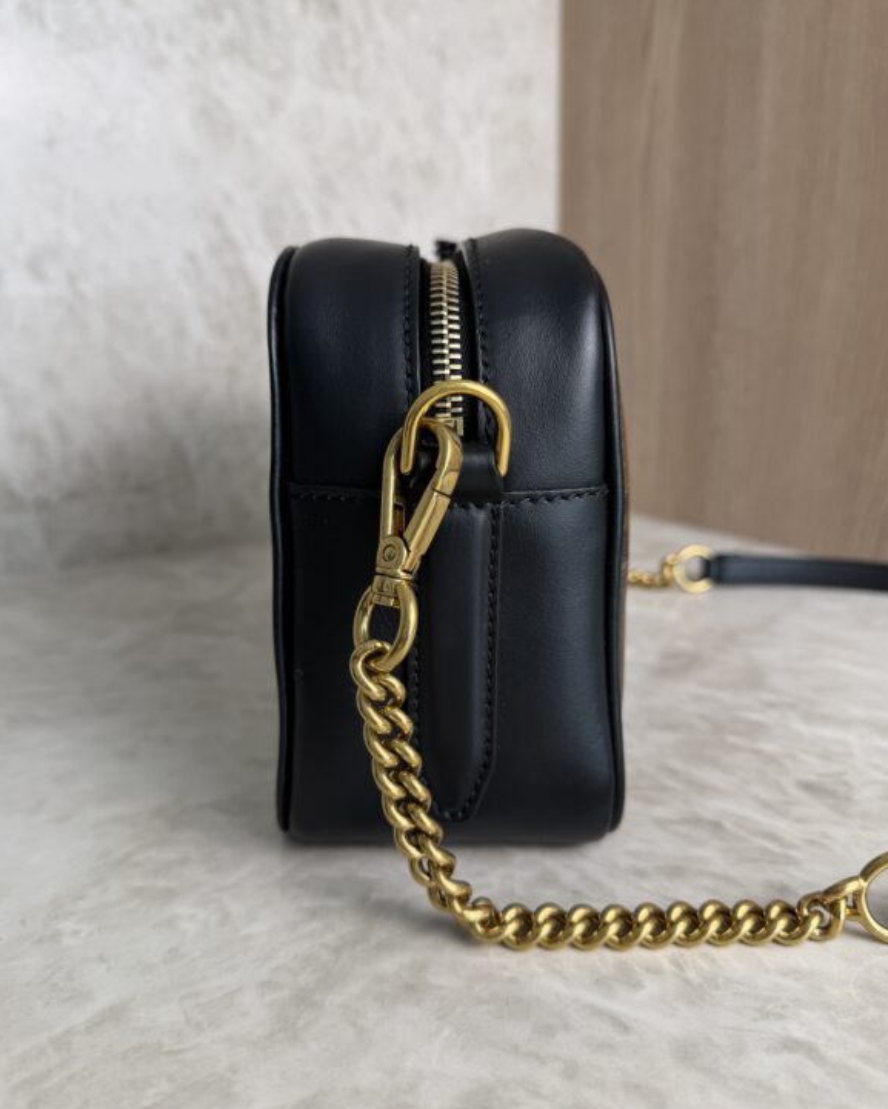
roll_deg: +0.2
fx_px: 854
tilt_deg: -13.8
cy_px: 538
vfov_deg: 66.0
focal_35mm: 26
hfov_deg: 54.9
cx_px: 432
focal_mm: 6.76
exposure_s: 1/120
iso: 64
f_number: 1.78
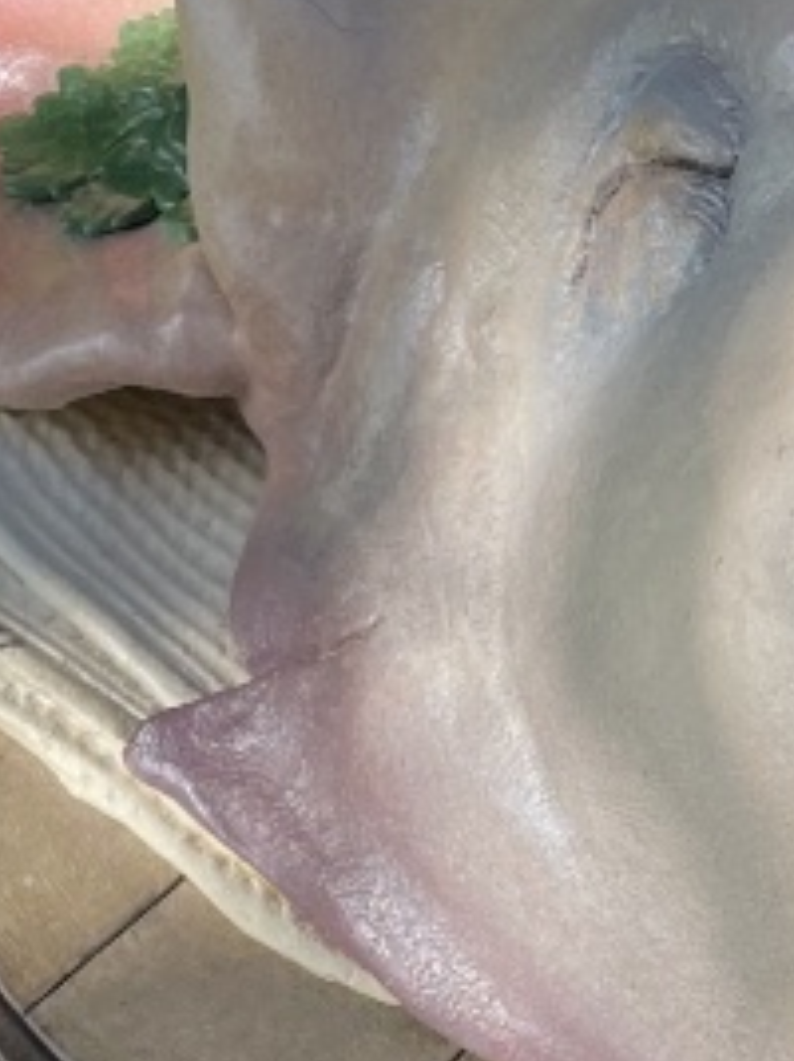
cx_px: 794
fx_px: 3581
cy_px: 989
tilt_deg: -49.5
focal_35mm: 117
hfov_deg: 12.5
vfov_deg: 16.6
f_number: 1.6
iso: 32
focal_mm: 4.2
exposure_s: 1/769
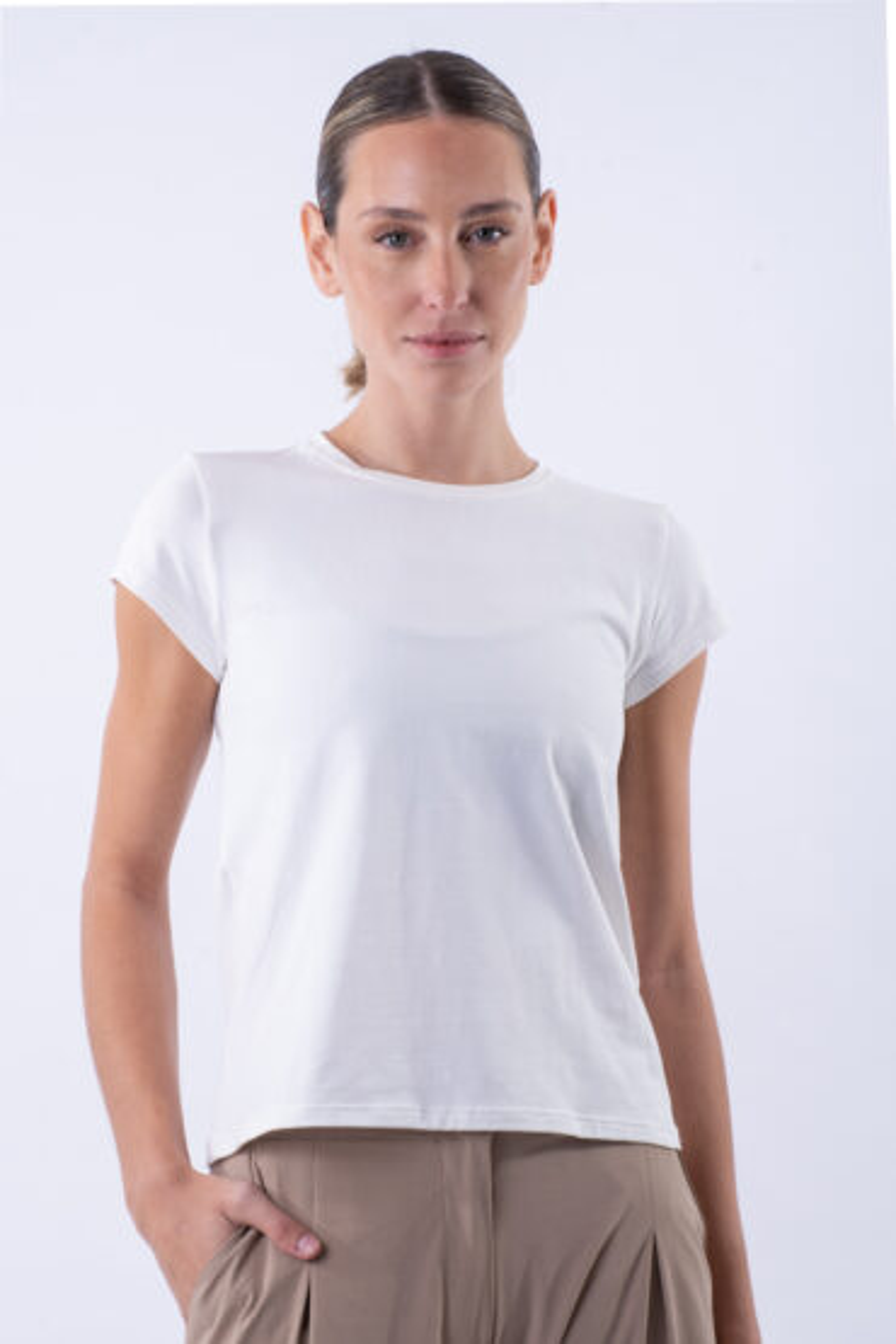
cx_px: 448
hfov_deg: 13.8
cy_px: 672
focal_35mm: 99
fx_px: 3696
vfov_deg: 20.6
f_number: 14
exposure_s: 1/160
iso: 160
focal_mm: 66
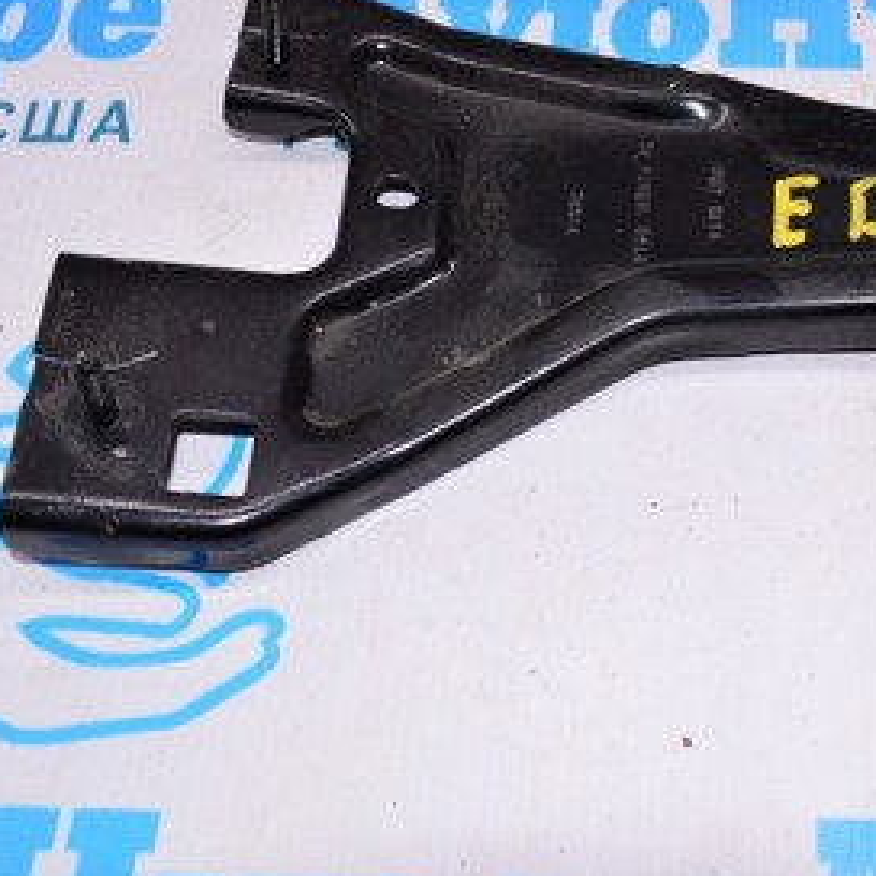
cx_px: 689
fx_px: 1546
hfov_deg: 30.9
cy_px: 250
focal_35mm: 54
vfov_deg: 31.2
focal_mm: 18
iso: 1600
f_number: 8
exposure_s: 1/200
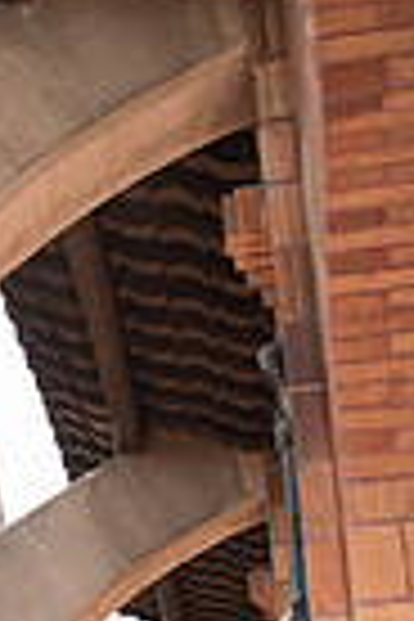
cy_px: 590
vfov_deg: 21.7
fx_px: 1570
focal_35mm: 91
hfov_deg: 13.9
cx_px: -238
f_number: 2.8
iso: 100
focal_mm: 28
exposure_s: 1/320
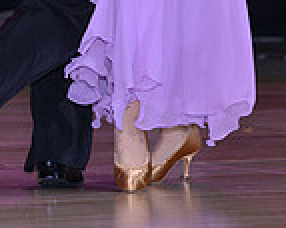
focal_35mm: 495
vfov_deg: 3.1
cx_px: 101
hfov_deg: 3.9
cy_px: -188
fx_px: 4184
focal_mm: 130
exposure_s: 1/250
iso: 1250
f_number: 5
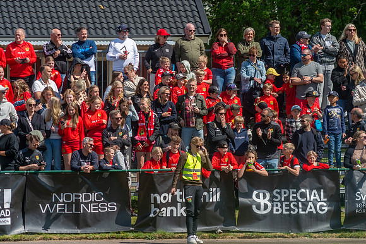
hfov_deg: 4.8
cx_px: 183
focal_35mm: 430
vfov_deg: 3.2
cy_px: 122
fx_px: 4370
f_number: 4
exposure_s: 1/1250
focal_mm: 420
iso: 125
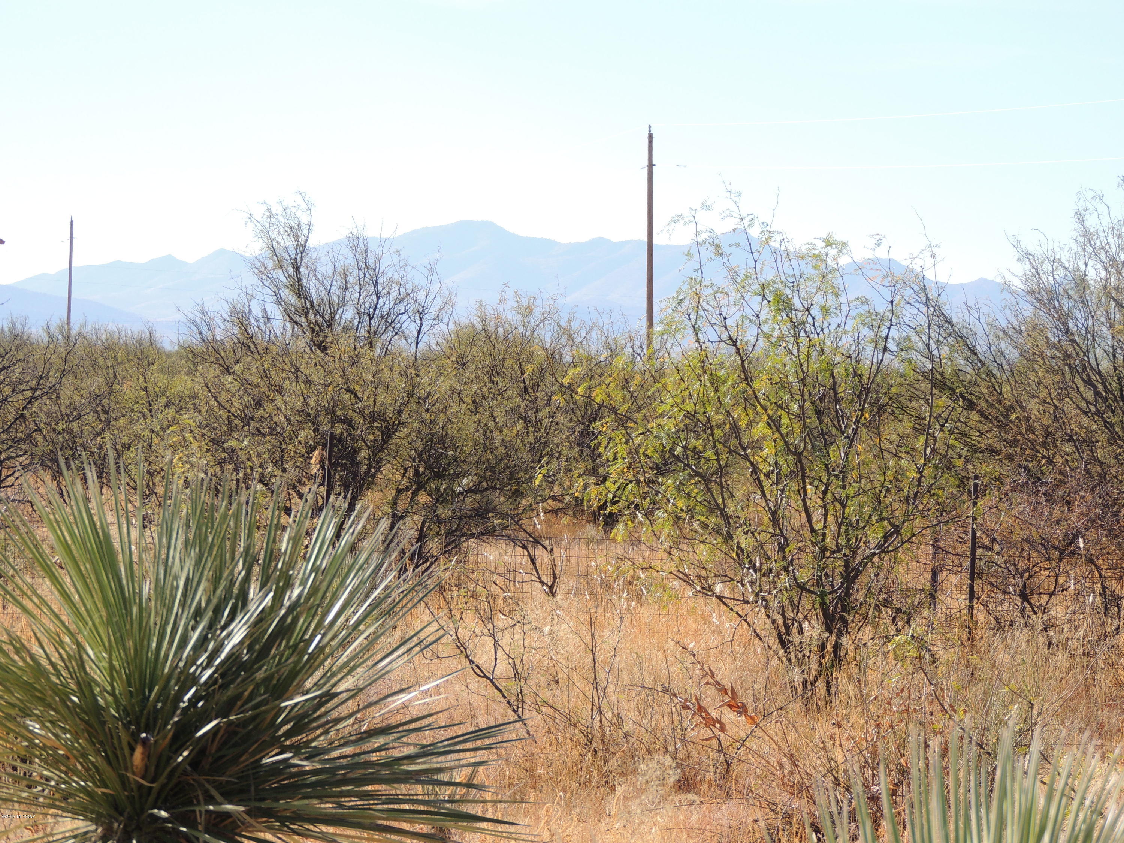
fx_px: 5033
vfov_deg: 9.6
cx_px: 562
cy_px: 422
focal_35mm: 155
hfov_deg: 12.7
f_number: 4.4
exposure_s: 1/400
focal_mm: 27.6
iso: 100
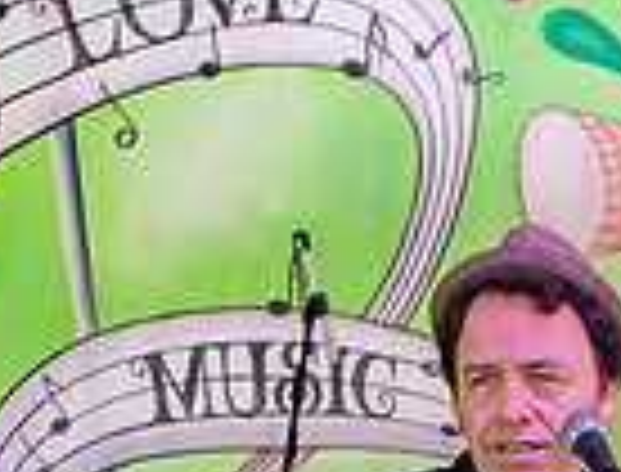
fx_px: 3174
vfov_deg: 8.4
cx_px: 312
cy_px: 675
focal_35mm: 176
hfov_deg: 11.2
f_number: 5.6
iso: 800
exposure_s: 1/160
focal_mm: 24
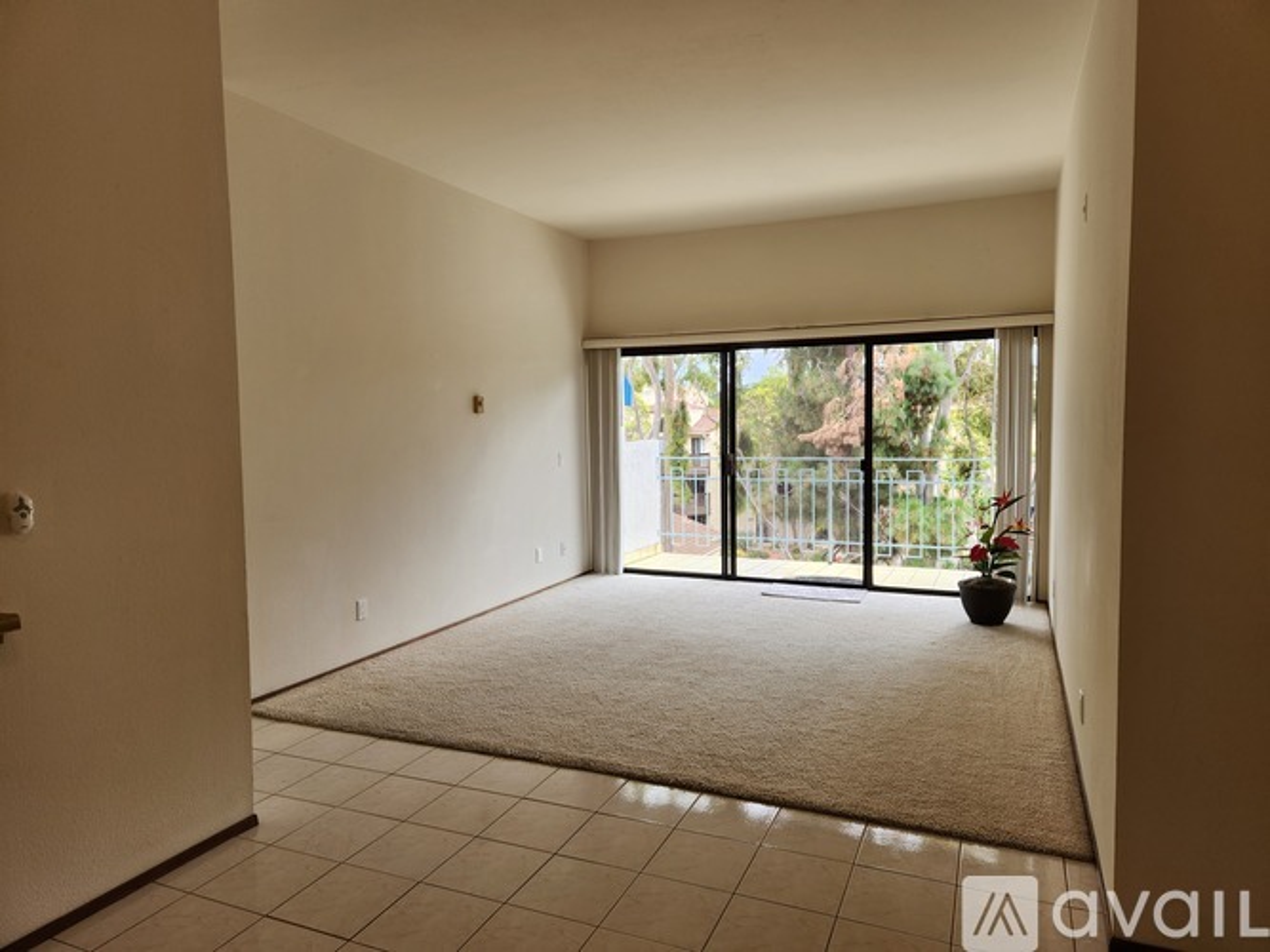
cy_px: 476
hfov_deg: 73.9
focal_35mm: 23
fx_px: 844
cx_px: 635
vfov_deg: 58.9
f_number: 1.8
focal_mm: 5.4
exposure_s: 1/180
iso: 32
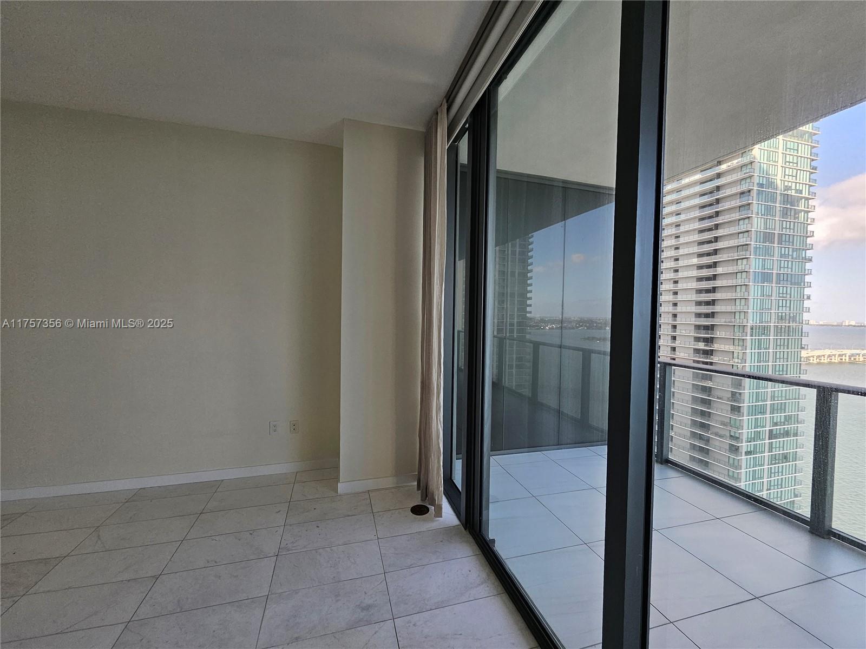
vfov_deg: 89.9
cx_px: 433
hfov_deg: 106.2
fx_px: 325
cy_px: 324
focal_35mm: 13
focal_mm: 1.74
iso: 32
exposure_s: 1/120
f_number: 2.2
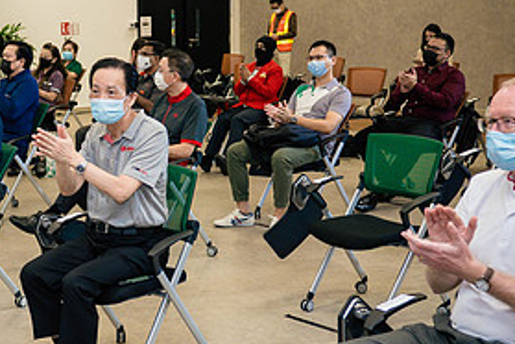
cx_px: 116
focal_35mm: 67
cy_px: 160
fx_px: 958
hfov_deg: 29.5
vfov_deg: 20.3
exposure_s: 1/125
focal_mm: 15
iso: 320
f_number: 2
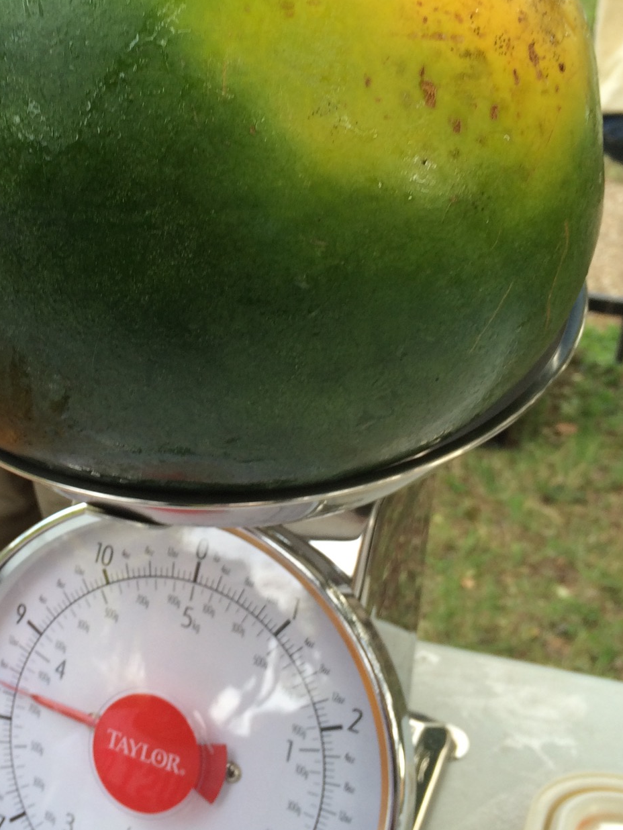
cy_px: 384
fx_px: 1152
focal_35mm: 48
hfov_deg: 29.7
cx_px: 142
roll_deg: -2.5
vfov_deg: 39.6
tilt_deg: -25.5
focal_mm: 4.15
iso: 40
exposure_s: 1/60
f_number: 2.2
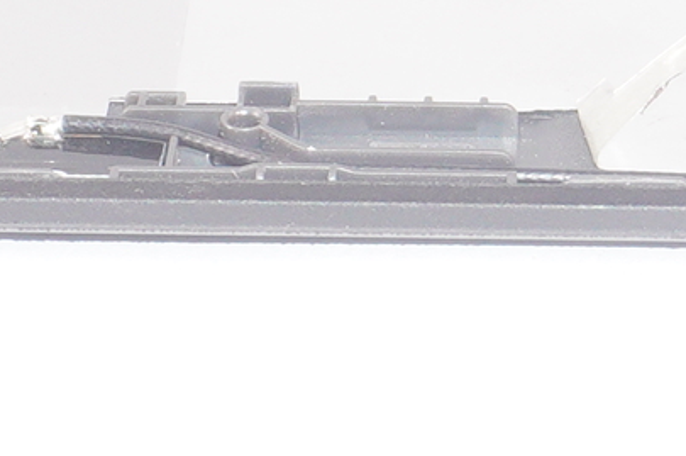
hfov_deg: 6.1
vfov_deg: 4.1
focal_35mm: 334
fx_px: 6357
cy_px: -146
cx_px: 899
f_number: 6.3
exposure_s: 1/160
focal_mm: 30
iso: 400
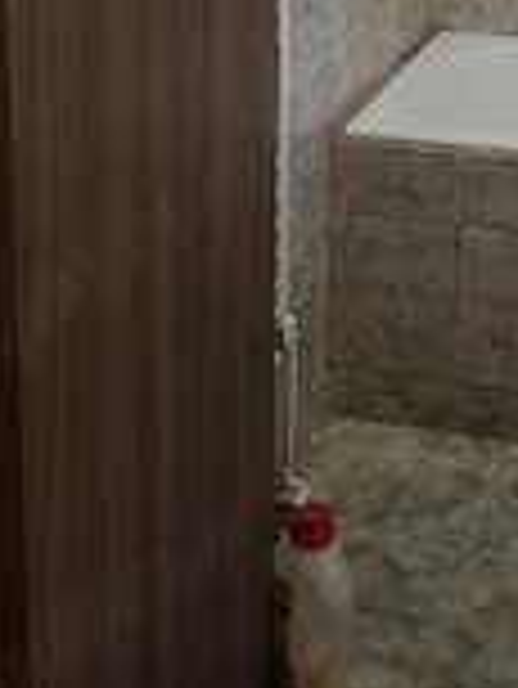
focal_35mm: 60
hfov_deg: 23.1
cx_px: 554
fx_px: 1195
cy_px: -40
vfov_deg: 29.5
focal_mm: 5.54
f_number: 1.8
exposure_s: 1/25
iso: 320
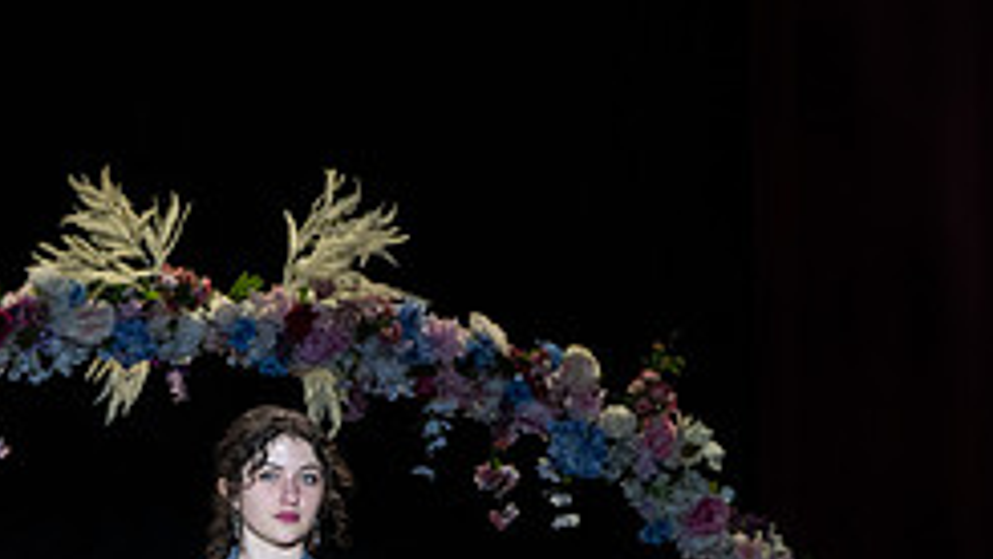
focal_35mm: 371
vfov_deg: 3.3
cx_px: -100
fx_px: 9772
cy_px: 675
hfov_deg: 5.8
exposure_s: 1/640
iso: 800
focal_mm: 95
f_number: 3.5
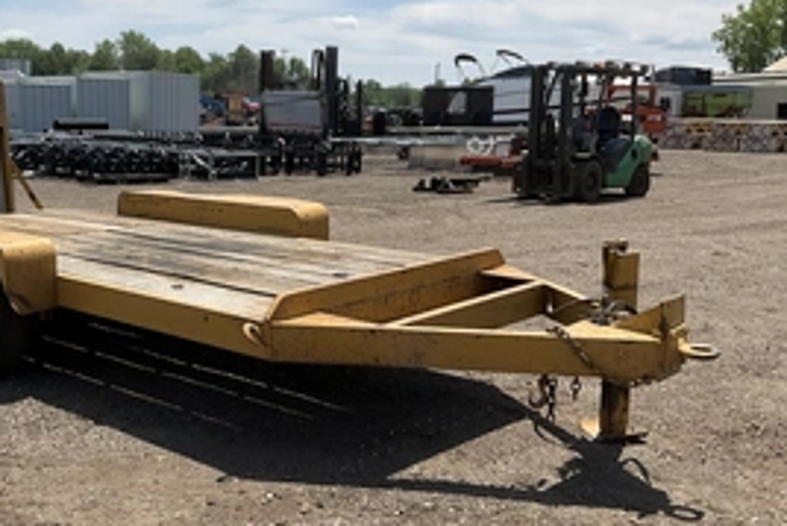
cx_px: 250
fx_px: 984
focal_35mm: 45
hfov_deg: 42.9
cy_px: 267
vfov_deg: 29.9
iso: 25
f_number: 1.8
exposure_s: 1/2141
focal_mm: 3
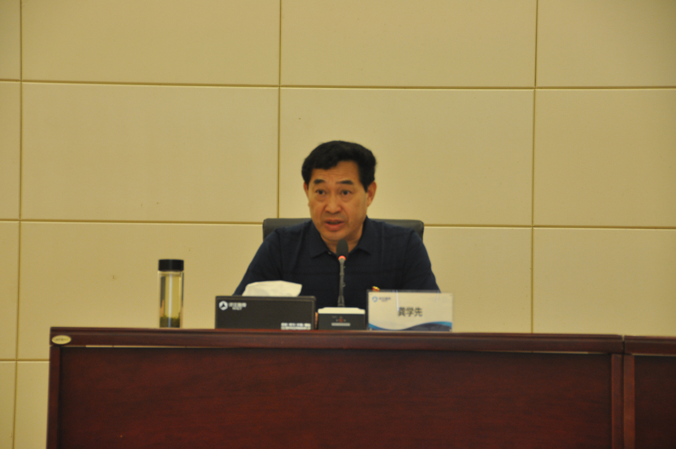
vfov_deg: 11.1
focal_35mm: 123
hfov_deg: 16.7
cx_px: 338
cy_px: 224
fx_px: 2306
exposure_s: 1/25
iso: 500
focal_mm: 82
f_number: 6.3
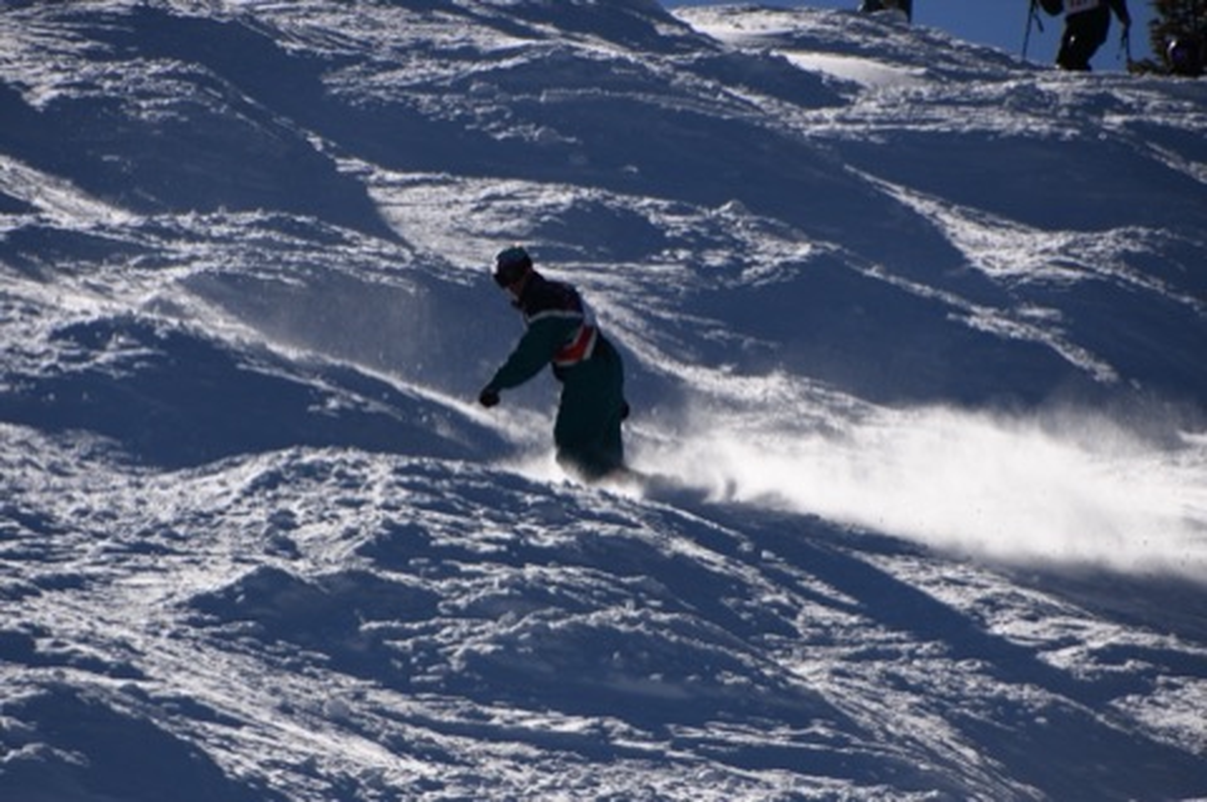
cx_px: 604
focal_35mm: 495
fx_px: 16579
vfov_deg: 2.8
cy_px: 401
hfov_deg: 4.2
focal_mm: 330
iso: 400
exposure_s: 1/3200
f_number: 9
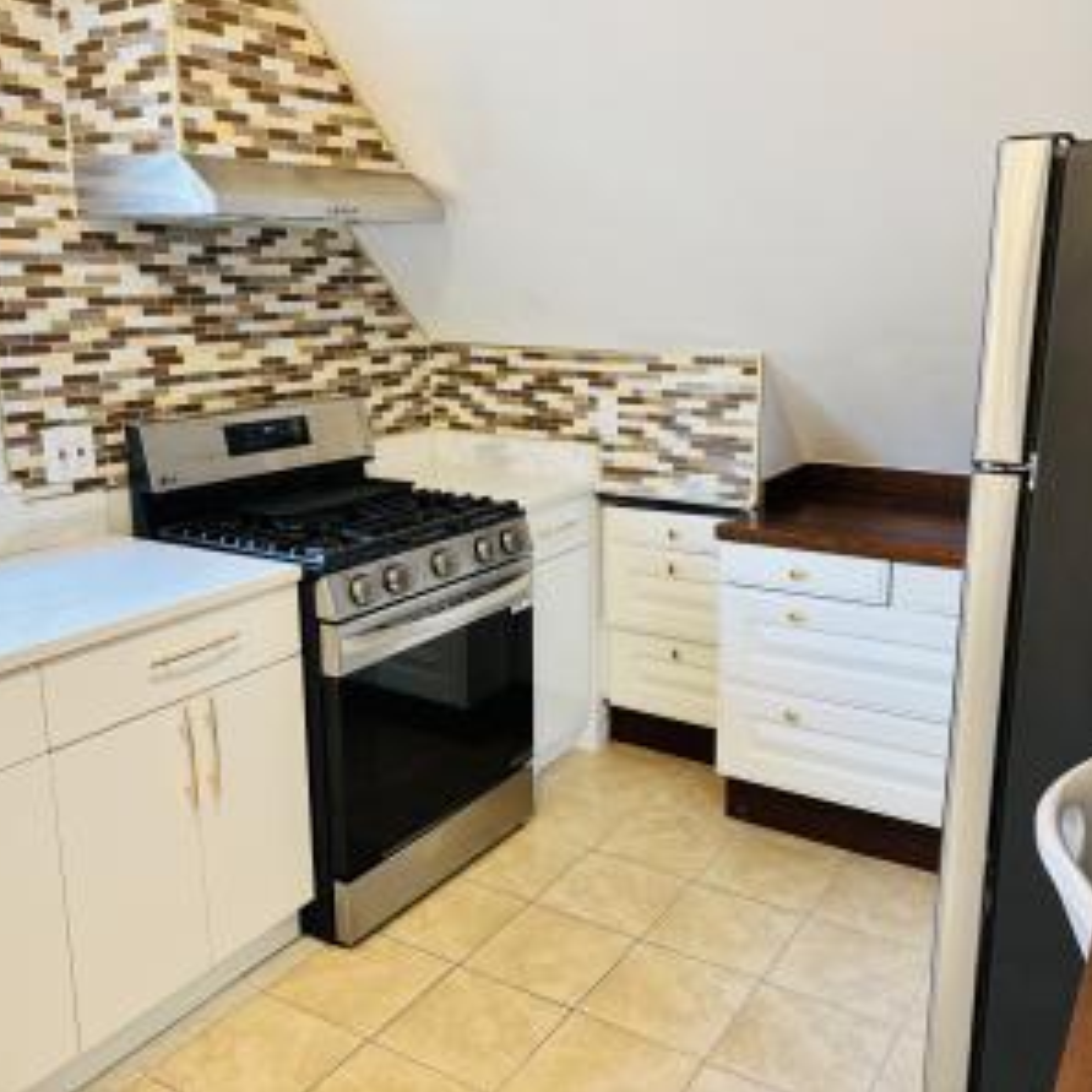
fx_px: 1106
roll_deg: -0.3
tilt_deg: -12.0
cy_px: 544
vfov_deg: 52.5
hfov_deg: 52.5
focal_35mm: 31
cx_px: 559
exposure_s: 1/60
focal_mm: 5.96
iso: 200
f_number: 1.6
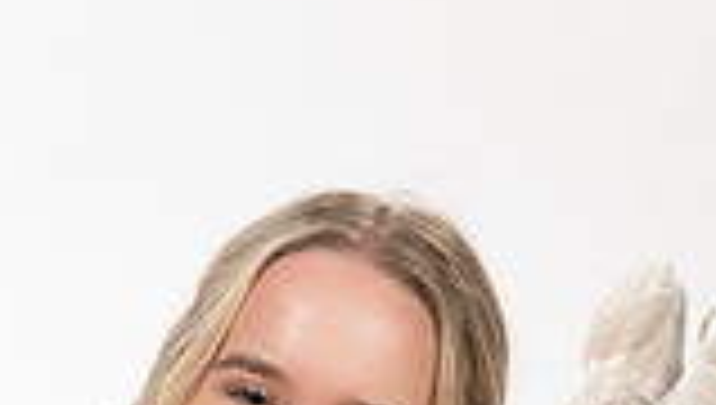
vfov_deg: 5.7
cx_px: 293
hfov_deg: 10.4
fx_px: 3936
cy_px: 976
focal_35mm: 207
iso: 640
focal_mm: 70
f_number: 8
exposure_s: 1/400
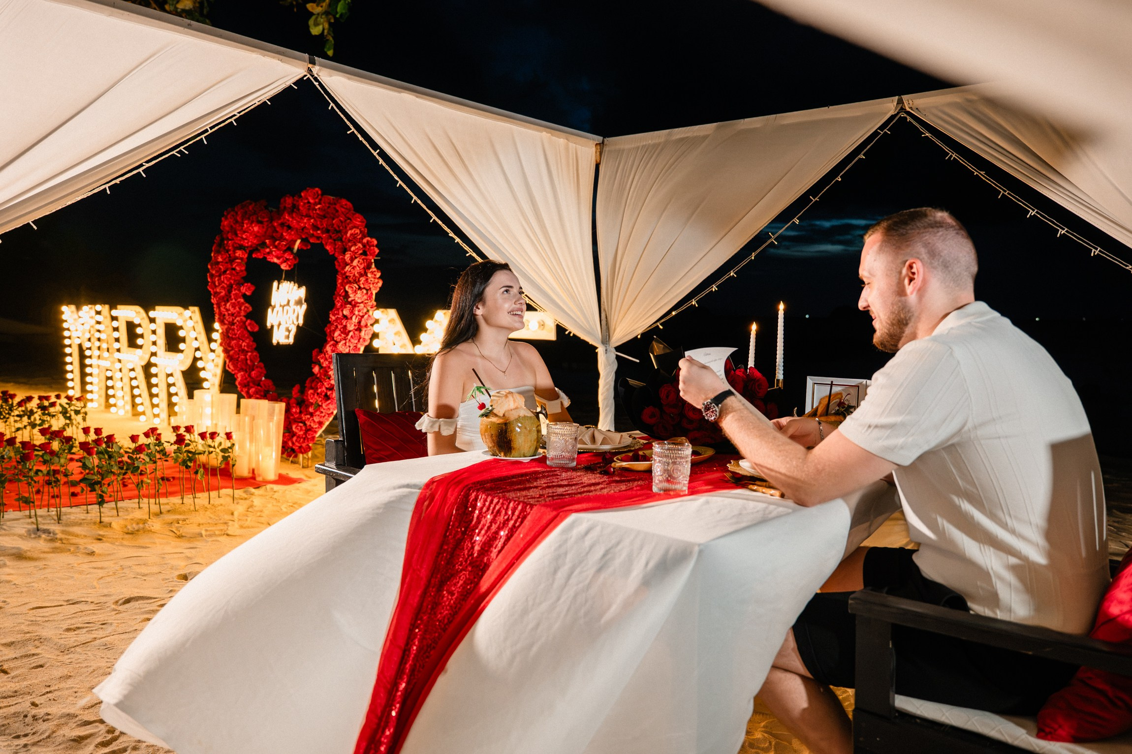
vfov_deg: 53.1
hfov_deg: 73.7
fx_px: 755
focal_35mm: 24
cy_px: 377
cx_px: 566
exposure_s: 1/160
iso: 4000
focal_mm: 24
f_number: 2.8
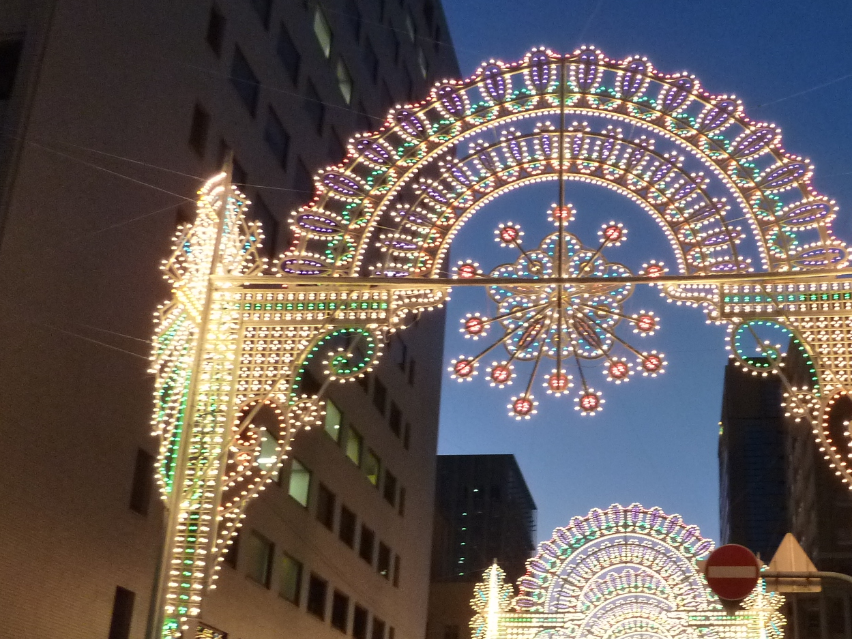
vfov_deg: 34.7
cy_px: 446
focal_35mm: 41
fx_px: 1009
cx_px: 620
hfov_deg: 44.5
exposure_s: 1/25
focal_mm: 4.1
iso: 400
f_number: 3.3
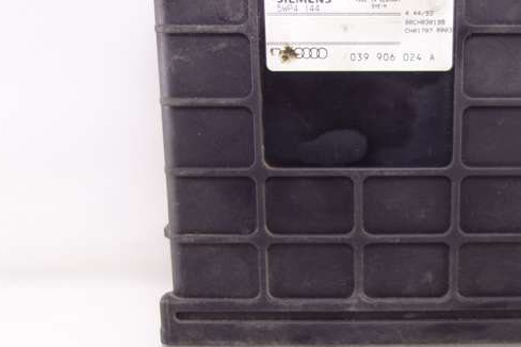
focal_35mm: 47
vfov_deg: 28.6
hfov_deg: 40.9
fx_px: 680
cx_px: 378
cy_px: 154
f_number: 1.8
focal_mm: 10.4
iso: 125
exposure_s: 1/100
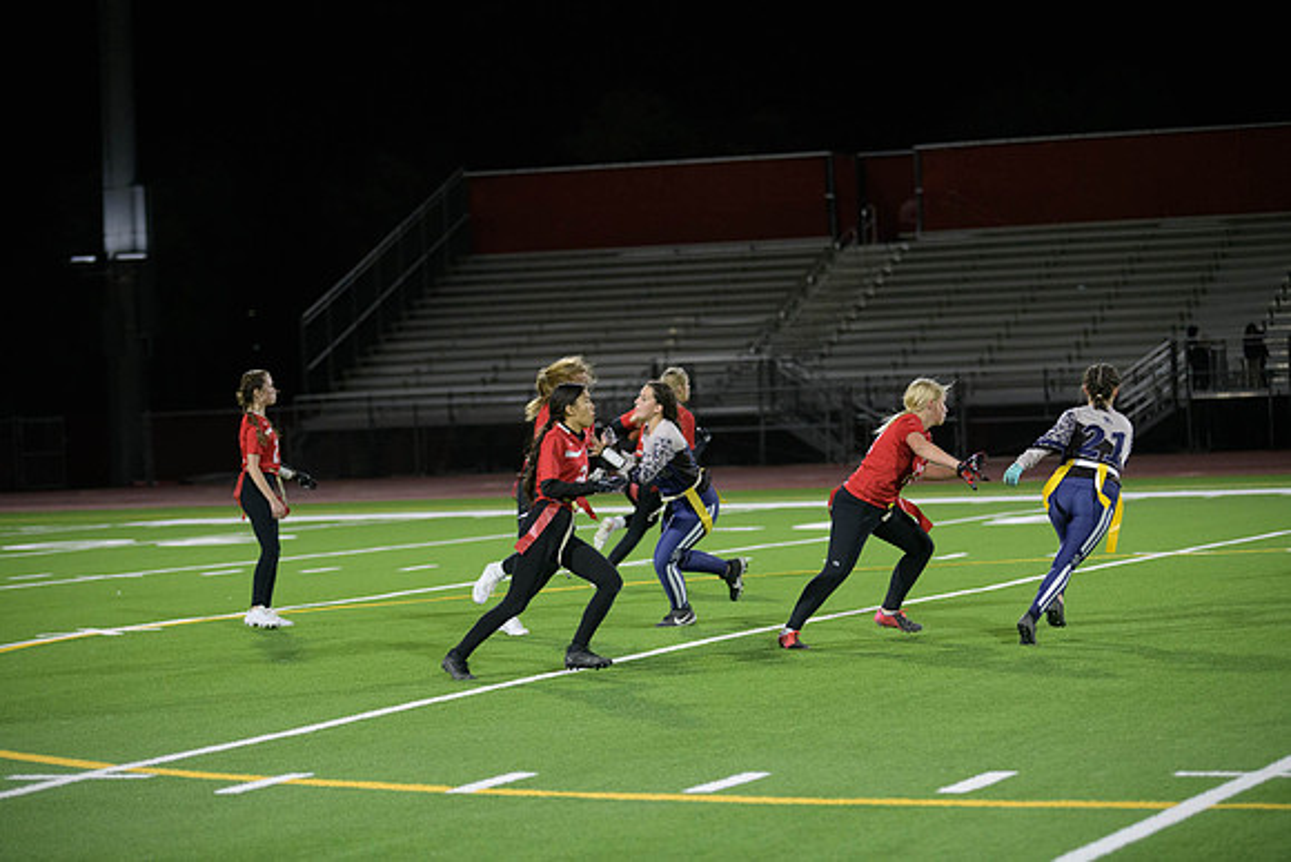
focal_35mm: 112
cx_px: 646
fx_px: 4017
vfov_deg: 12.2
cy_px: 431
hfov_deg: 18.3
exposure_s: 1/640
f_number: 2.8
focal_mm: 112
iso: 3200
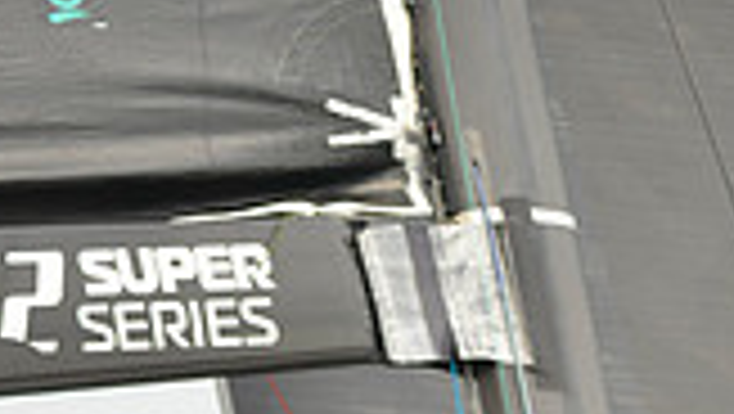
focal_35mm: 746
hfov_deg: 2.9
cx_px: 660
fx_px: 14531
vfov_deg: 1.6
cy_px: 1256
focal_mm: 200
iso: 280
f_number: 4.5
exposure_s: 1/1000
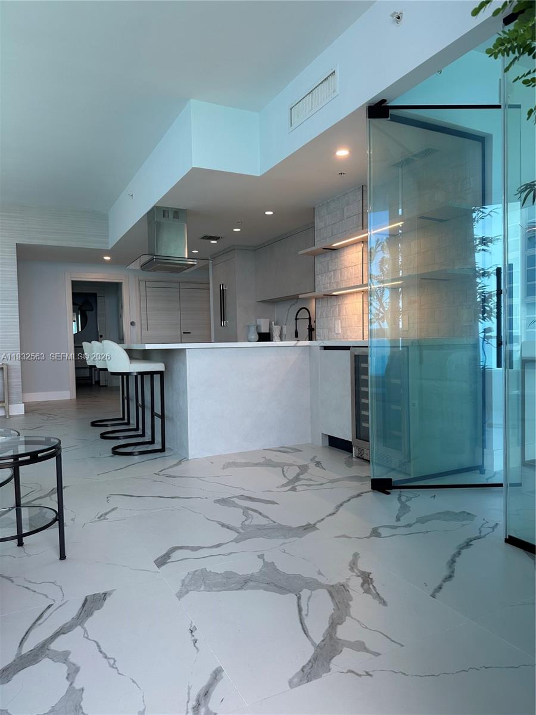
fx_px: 495
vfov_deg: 71.6
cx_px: 268
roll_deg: +1.3
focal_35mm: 24
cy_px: 358
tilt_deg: -2.1
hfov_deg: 56.8
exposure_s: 1/125
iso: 50
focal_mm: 6.86
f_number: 1.78
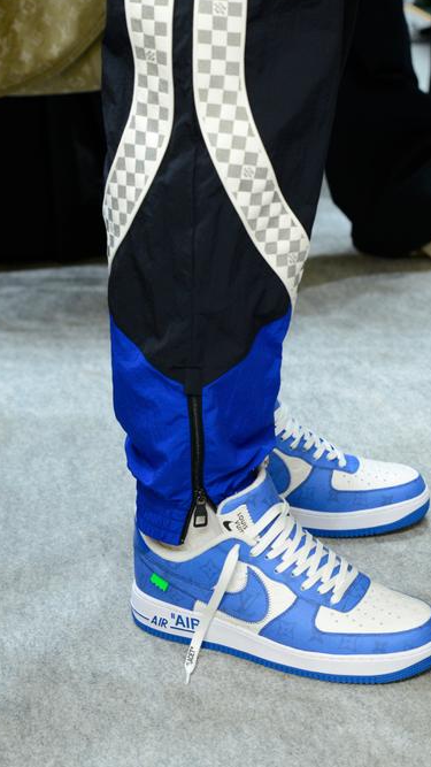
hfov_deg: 13.7
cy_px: 389
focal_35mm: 88
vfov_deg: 24.2
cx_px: 259
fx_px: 1789
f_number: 4.5
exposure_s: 1/60
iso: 1600
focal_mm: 70
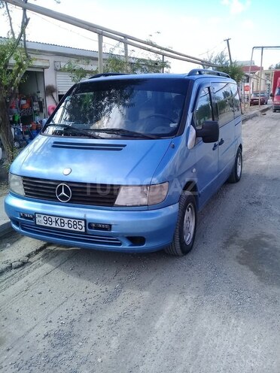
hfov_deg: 45.4
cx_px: 140
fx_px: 334
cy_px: 186
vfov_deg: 58.4
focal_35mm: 31
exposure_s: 1/492
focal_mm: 3.3
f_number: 2.2
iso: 50
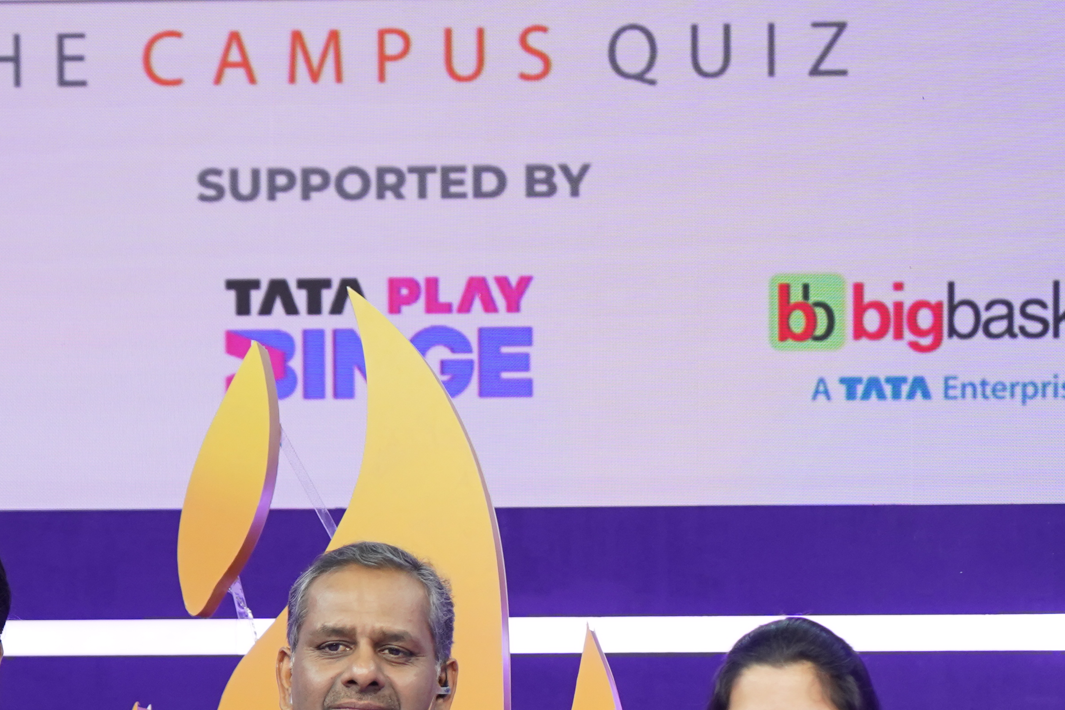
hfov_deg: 21.6
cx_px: 405
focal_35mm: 94
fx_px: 2780
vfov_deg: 14.1
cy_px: 865
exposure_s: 1/160
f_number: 4
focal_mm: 37
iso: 1600
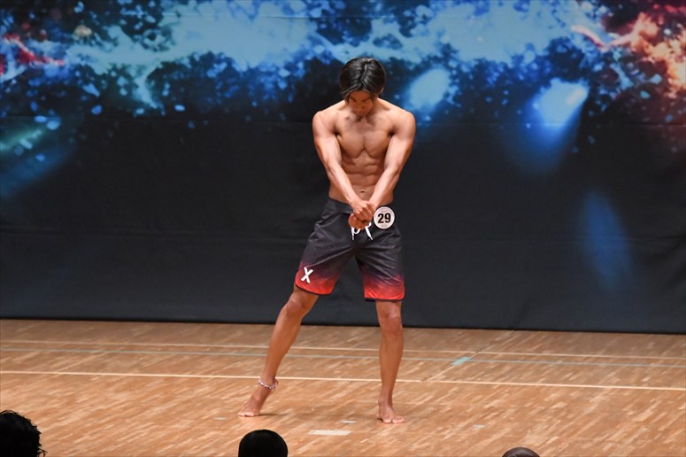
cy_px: 228
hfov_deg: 7.6
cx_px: 343
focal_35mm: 270
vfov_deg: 5.1
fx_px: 5143
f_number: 5.6
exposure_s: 1/400
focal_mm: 180
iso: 8000
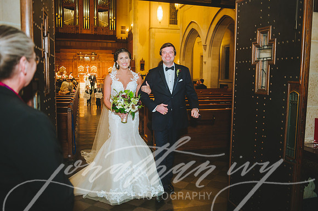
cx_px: 159
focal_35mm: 32
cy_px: 106
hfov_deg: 58.7
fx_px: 282
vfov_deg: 41.1
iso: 3200
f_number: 2.8
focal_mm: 32
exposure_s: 1/125
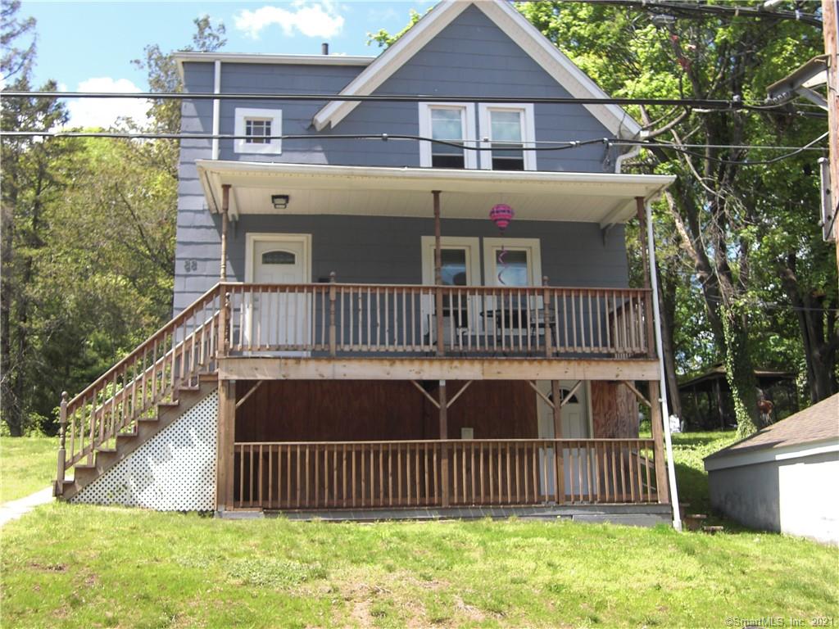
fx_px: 945
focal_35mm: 39
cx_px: 420
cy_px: 314
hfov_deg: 47.9
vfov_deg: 36.8
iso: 50
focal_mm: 6.9
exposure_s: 1/320
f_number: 3
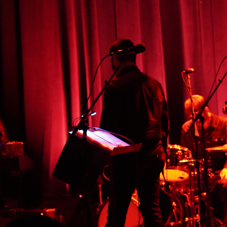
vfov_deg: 10.2
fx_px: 1276
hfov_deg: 10.1
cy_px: 128
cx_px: 202
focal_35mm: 172
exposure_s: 1/60
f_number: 4
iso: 12800
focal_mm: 105
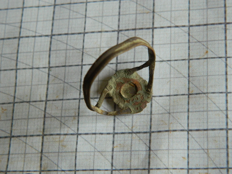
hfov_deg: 23.3
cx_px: 116
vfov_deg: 17.6
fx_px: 563
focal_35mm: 84
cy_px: 87
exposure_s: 1/100
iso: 400
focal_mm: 15.1
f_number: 4.2
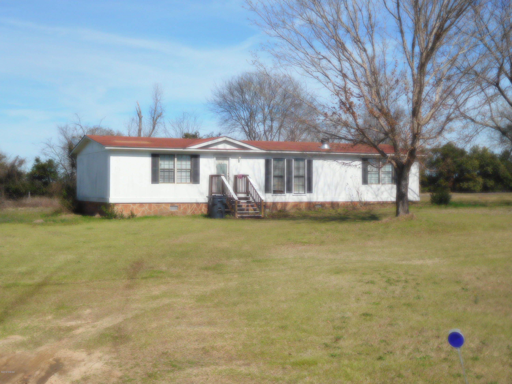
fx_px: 740
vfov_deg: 29.1
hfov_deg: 38.2
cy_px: 192
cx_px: 256
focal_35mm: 50
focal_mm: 8.9
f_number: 8.2
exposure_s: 1/640
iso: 125
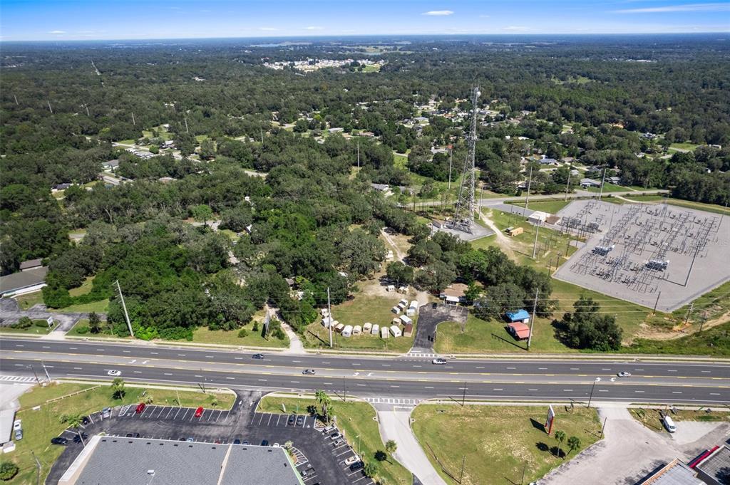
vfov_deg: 57.1
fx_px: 446
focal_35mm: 22
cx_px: 365
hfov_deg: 78.6
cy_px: 242
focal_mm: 8.38
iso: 100
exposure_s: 1/2500
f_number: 2.8
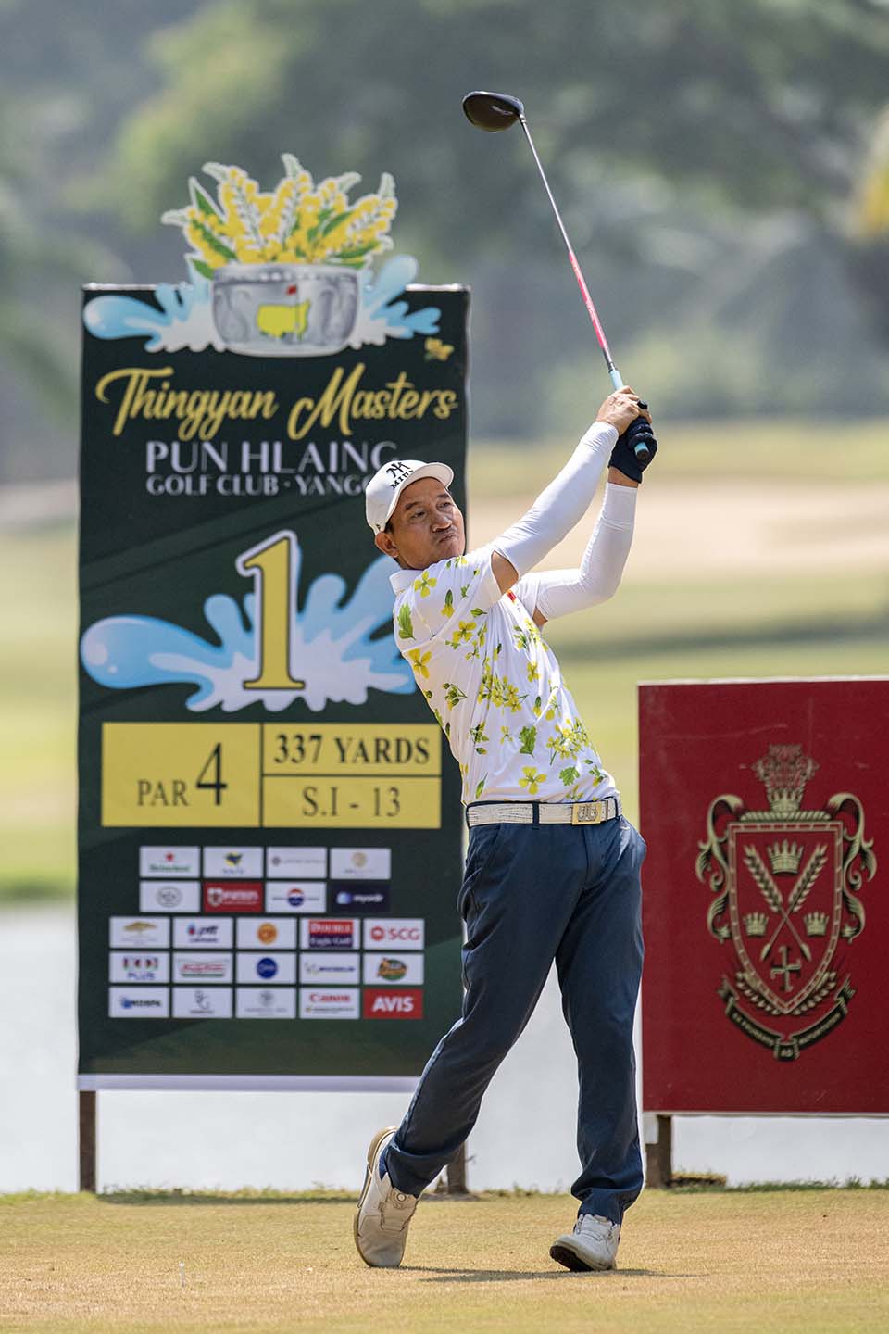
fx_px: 14816
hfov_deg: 3.4
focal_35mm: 400
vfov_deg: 5.2
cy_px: 667
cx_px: 444
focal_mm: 400
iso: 1400
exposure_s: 1/5000
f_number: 5
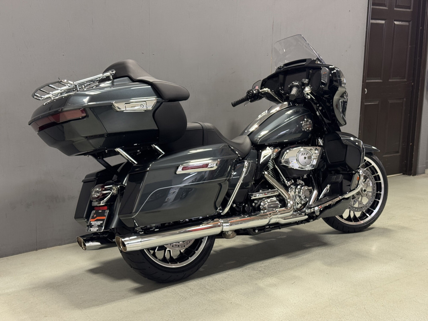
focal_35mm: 48
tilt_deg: -9.5
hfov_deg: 39.7
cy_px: 160
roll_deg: -1.1
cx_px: 214
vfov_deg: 30.3
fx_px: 593
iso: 200
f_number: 1.78
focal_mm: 6.76
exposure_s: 1/40
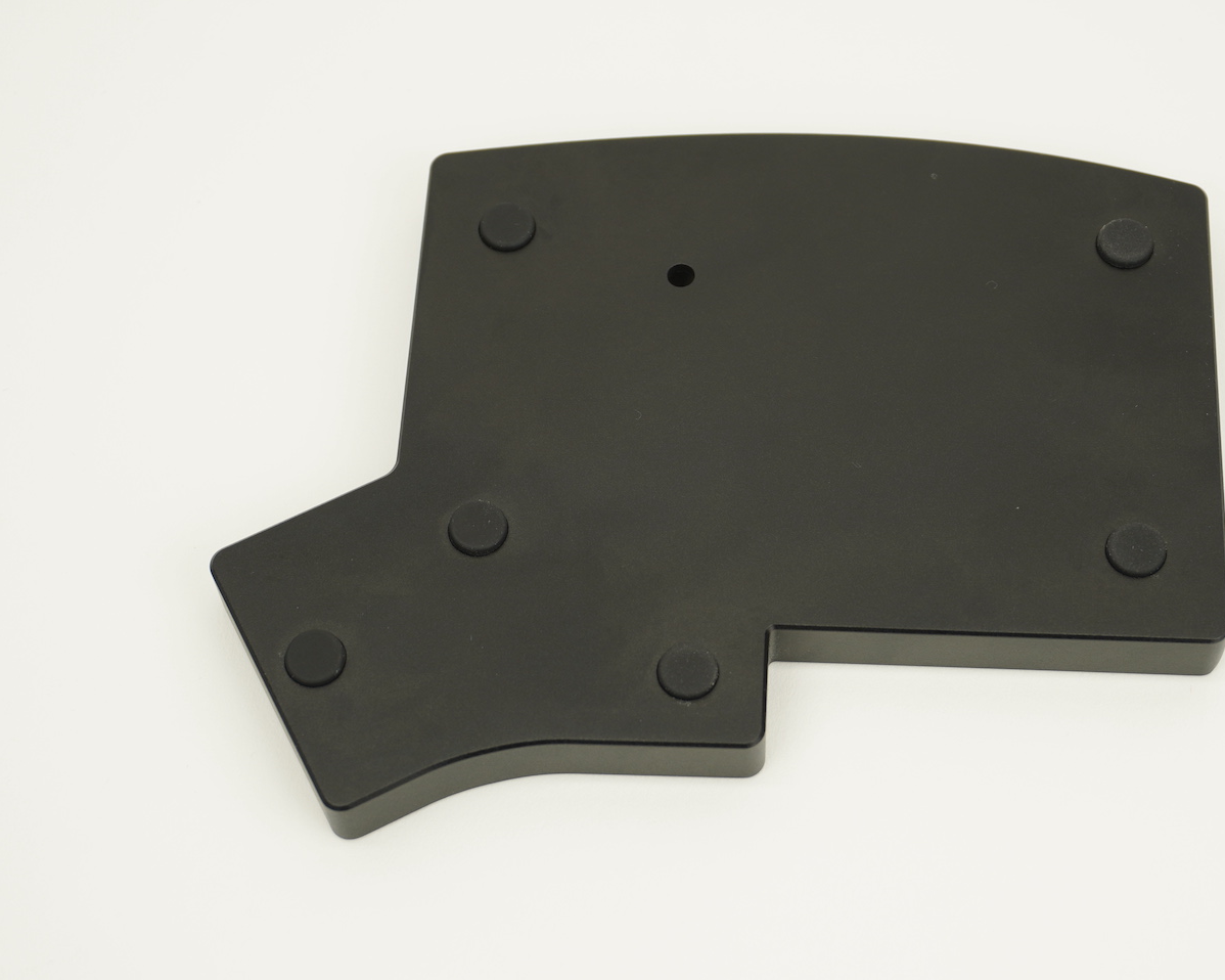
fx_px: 2429
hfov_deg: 28.3
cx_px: 697
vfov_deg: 22.8
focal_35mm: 67
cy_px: 510
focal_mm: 38
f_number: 7.1
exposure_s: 1/100
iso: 160
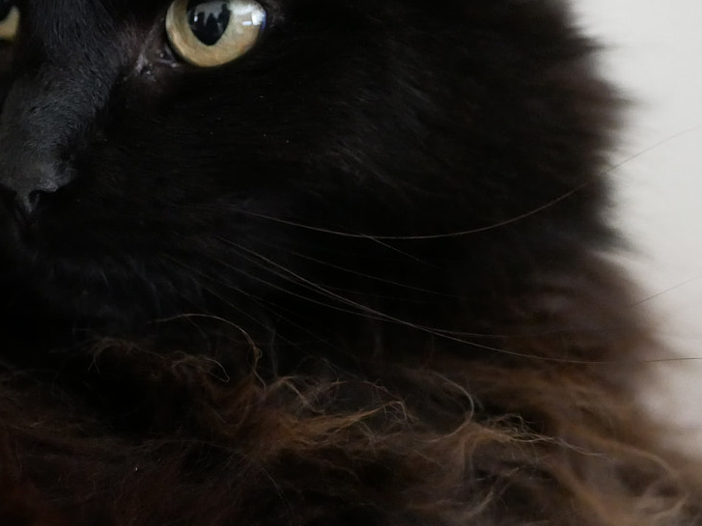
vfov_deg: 13.3
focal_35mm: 110
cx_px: 207
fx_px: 2230
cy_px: 16
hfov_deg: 17.8
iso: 3200
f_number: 1.7
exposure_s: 1/25
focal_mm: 25
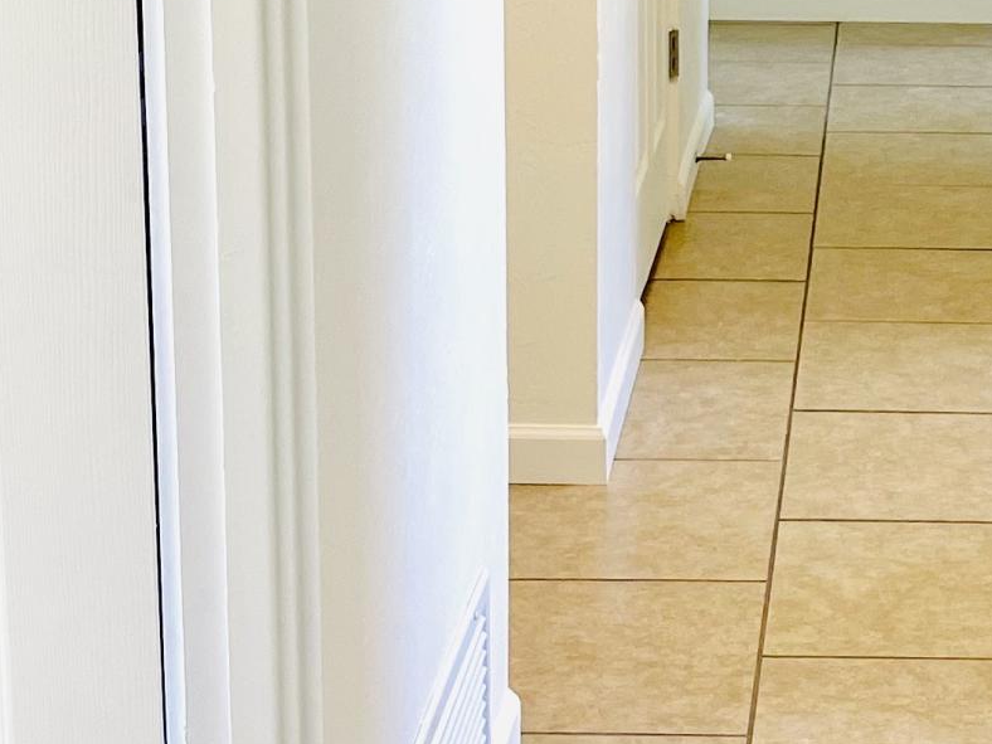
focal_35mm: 99
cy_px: -13
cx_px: 954
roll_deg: -1.1
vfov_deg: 14.7
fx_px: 2837
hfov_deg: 19.4
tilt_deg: -11.1
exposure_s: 1/120
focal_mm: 5.1
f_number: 1.6
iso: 80
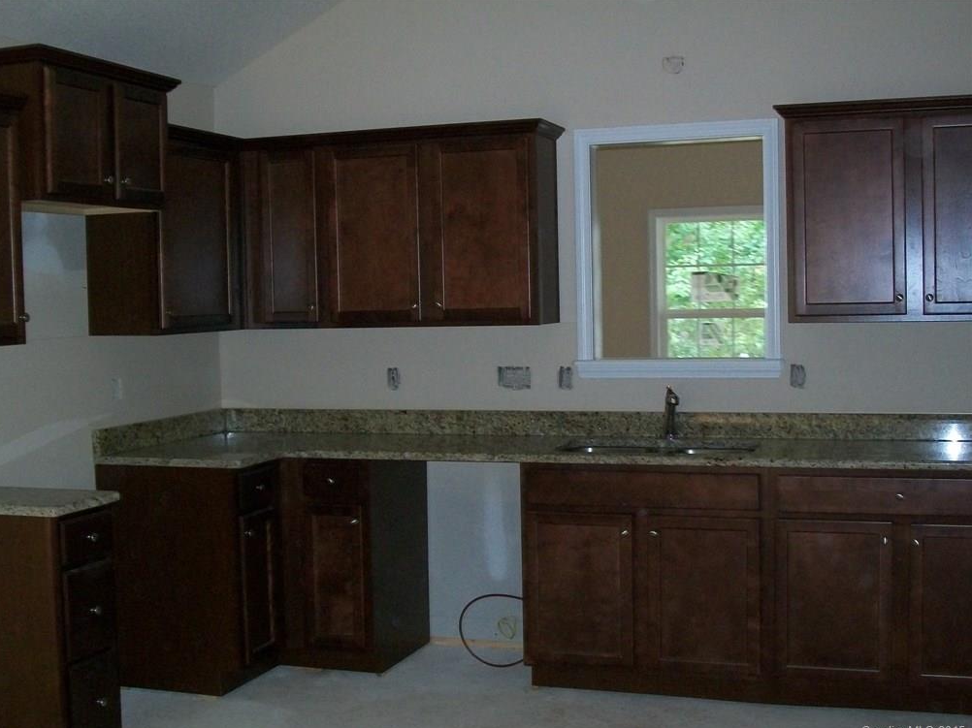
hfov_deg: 41.2
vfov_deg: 31.5
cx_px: 476
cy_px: 368
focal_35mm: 46
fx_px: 1291
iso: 160
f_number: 3
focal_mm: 7.6
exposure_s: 1/80
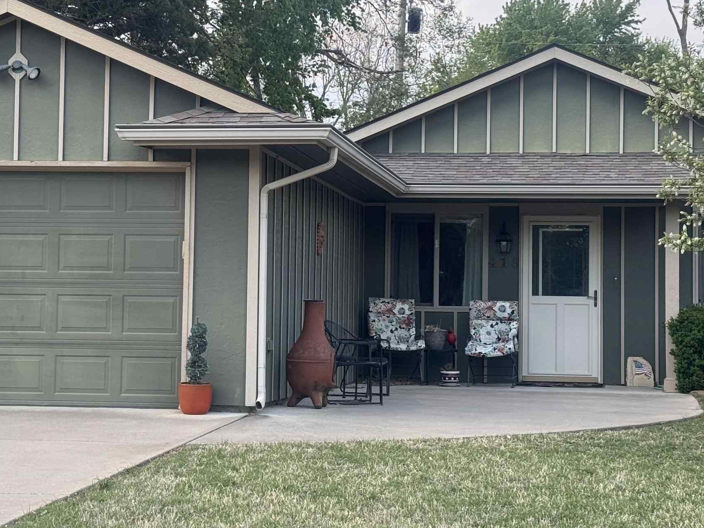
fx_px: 1749
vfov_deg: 17.2
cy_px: 222
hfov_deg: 22.8
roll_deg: -1.5
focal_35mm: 86
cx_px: 317
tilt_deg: +3.6
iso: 50
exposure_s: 1/171
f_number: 1.78
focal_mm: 6.76
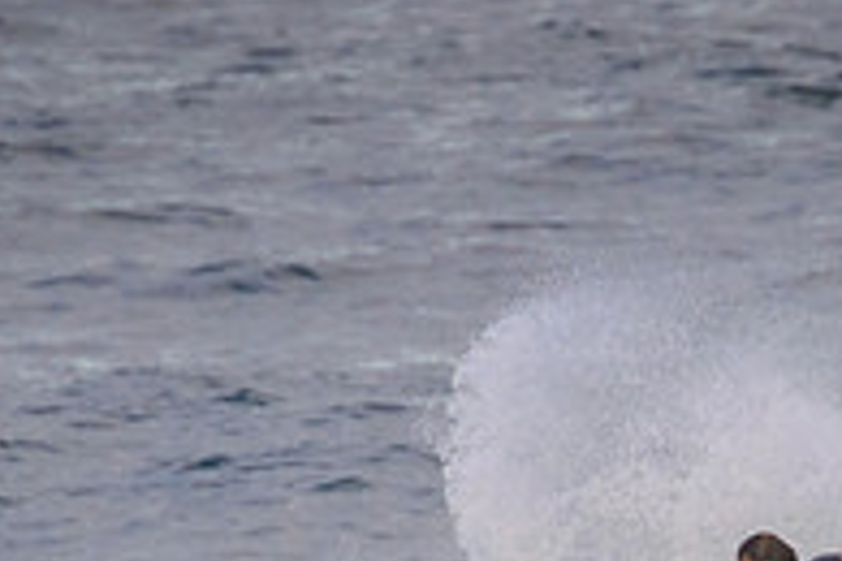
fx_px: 55731
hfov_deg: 0.9
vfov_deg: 0.6
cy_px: 775
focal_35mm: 2383
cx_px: 717
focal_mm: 800
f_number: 11
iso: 3200
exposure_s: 1/1250
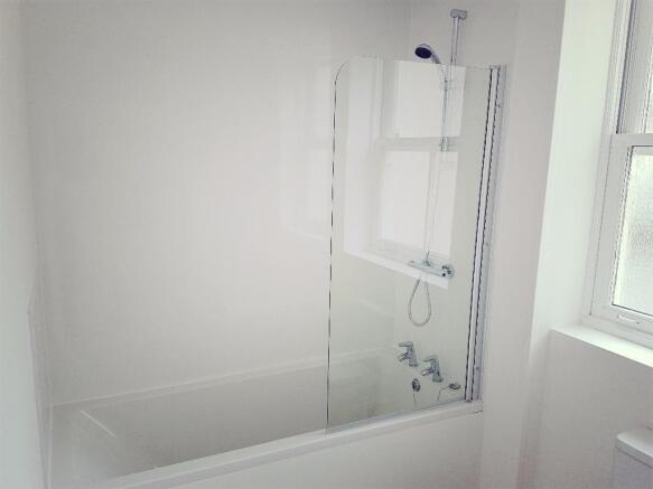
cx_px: 326
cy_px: 244
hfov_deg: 67.3
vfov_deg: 53.0
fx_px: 490
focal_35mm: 26
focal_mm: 4.2
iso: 40
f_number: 1.7
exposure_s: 1/227
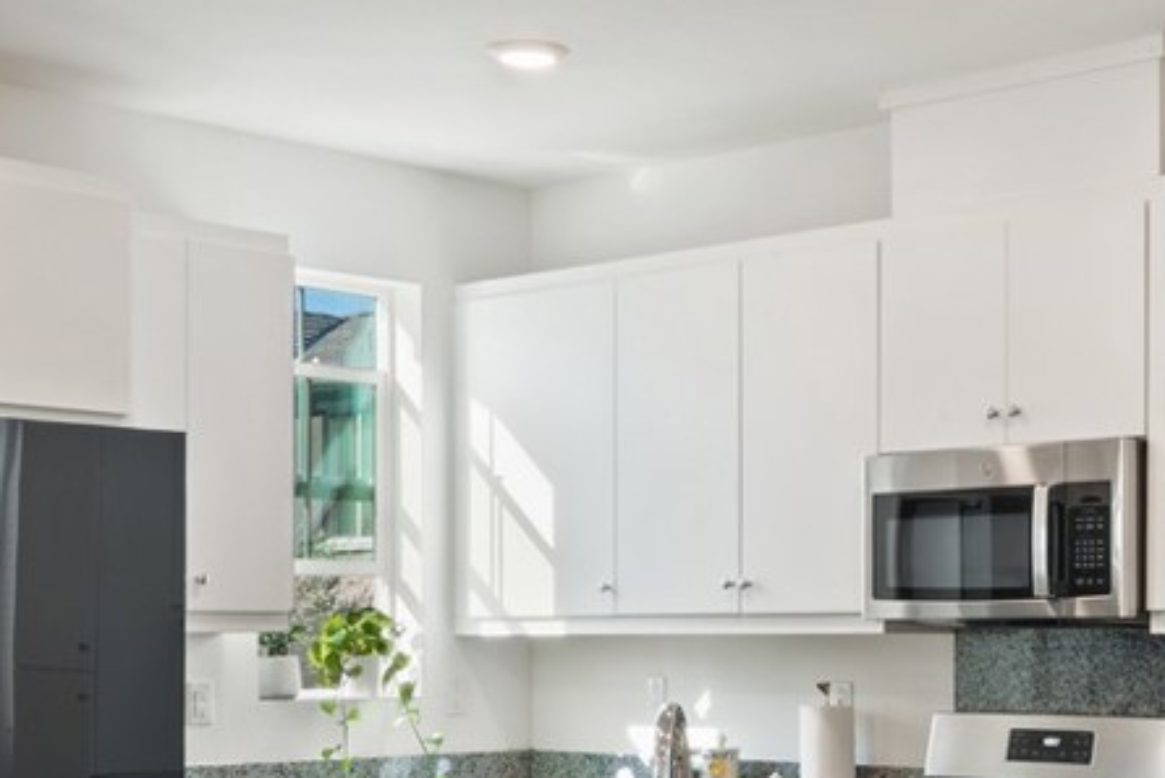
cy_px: 622
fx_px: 2234
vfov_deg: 19.5
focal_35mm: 69
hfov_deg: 29.0
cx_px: 791
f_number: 22
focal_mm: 30
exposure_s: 13
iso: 40
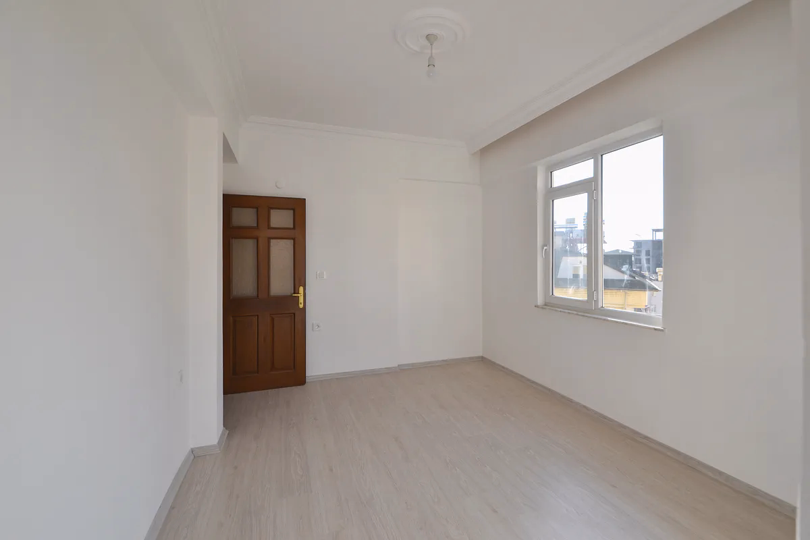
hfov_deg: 100.4
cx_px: 405
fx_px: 337
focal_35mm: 15
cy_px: 270
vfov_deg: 77.3
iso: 100
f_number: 6.3
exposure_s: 1/100
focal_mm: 10
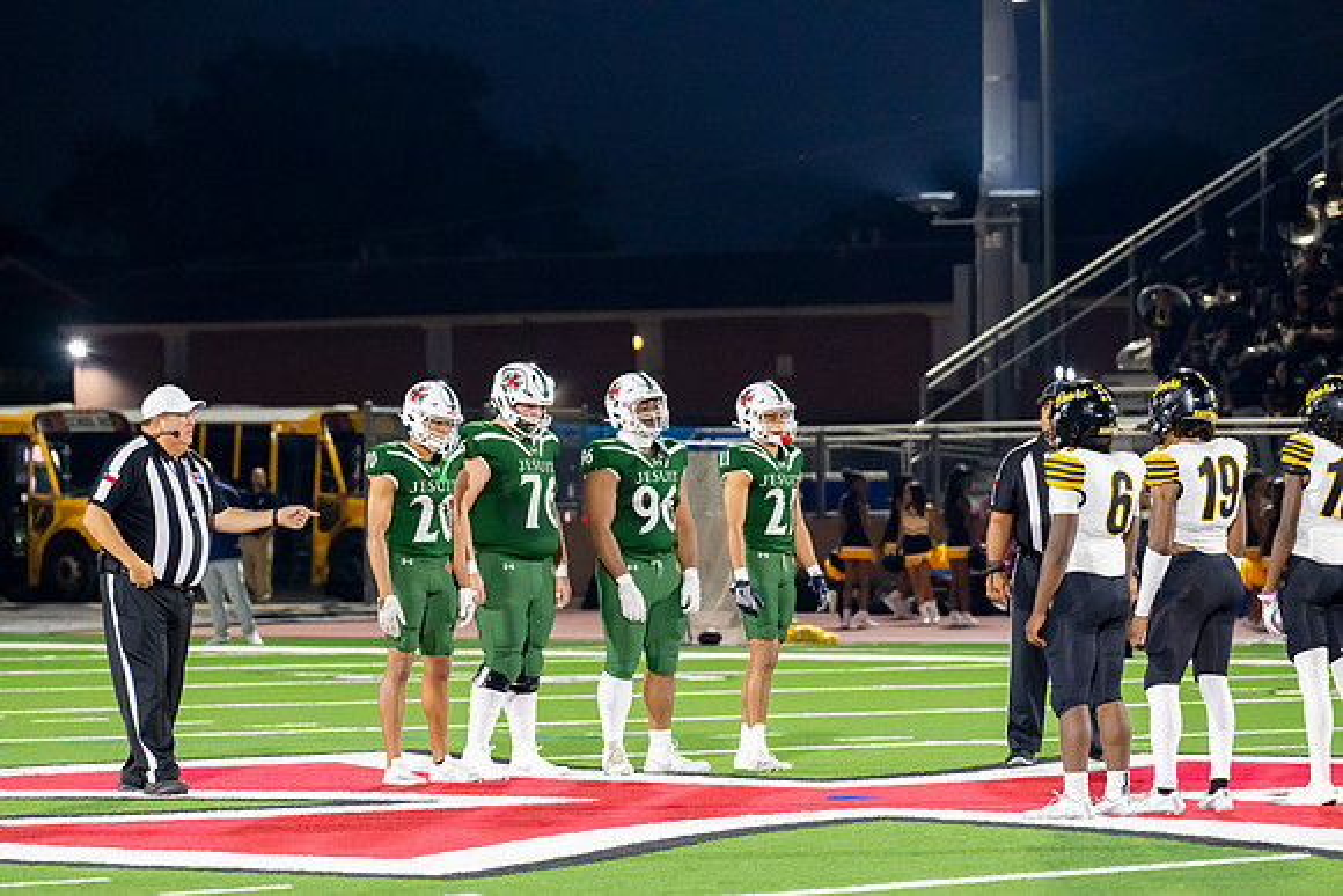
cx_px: 672
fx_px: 7463
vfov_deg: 6.9
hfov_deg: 10.3
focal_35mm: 200
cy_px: 448
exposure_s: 1/400
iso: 10000
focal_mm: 200
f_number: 5.6
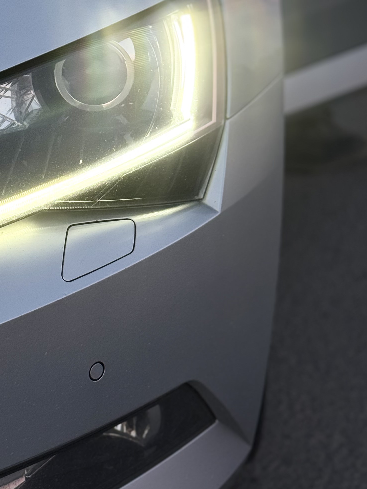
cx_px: 33
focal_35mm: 99
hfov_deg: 14.8
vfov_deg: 19.8
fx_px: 1400
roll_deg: +1.4
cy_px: 160
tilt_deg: -19.4
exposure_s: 1/352
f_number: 1.78
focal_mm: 6.76
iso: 64
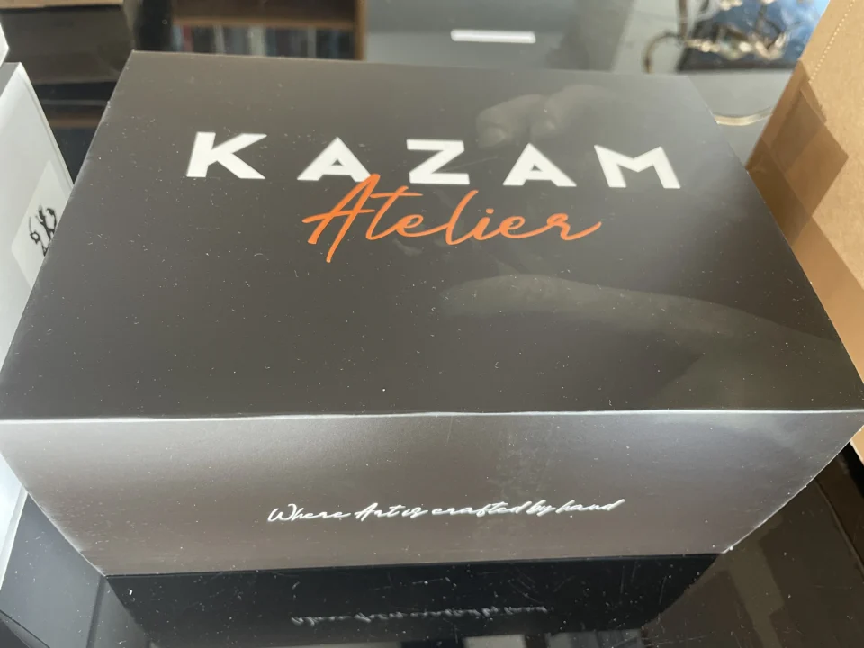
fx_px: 649
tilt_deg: -50.2
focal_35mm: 26
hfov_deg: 67.3
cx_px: 432
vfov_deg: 53.1
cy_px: 324
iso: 200
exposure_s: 1/60
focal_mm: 4.2
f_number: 1.6
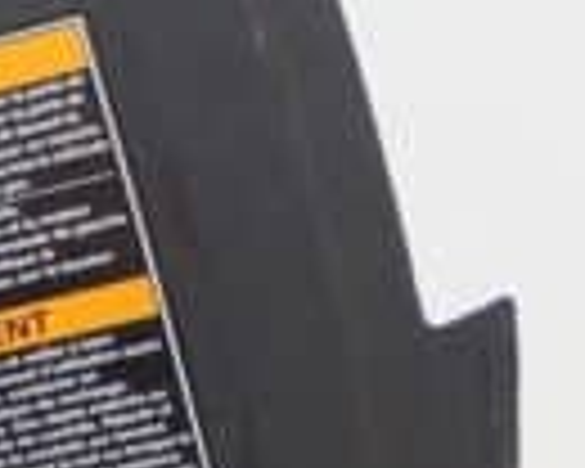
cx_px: -1386
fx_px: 3445
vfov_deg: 7.8
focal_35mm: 199
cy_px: 200
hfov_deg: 7.9
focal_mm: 18
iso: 2500
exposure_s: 1/60
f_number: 4
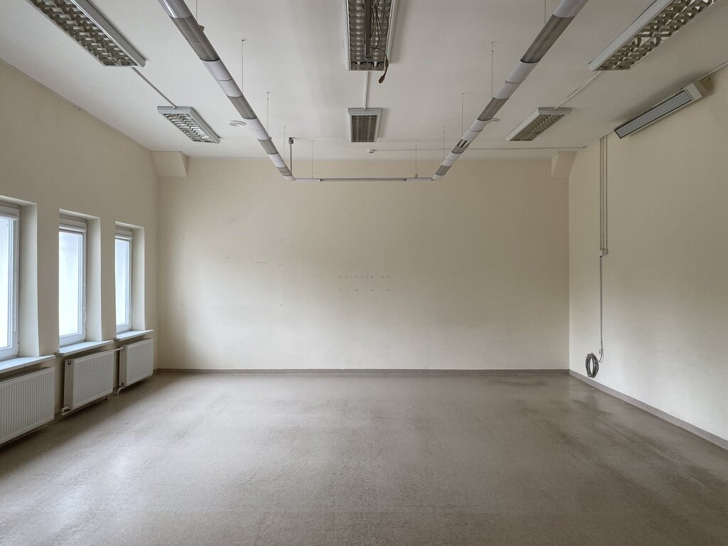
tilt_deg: +0.0
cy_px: 273
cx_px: 364
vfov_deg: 53.1
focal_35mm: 26
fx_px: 547
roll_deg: -0.2
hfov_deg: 67.3
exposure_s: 1/121
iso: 100
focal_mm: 4.25
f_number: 1.8
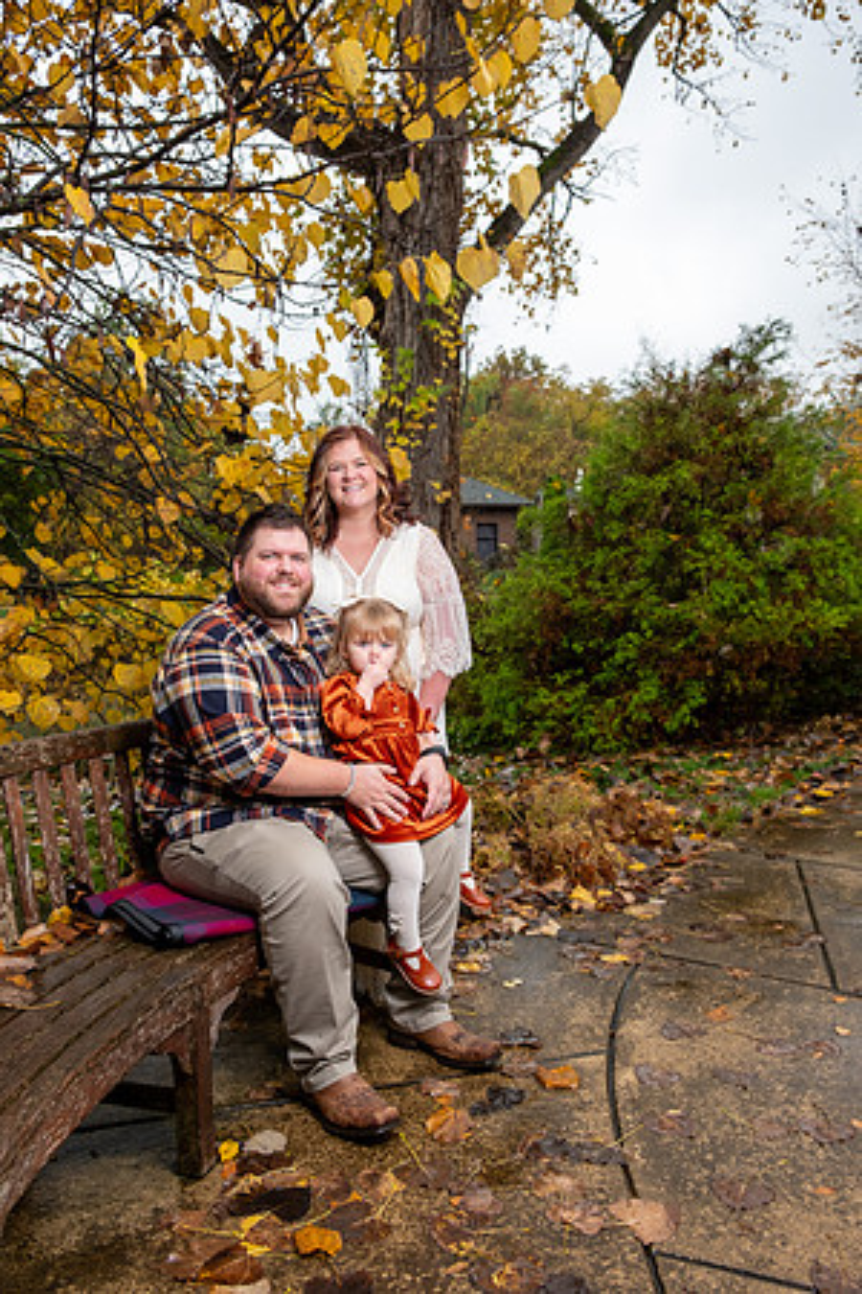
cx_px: 431
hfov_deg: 46.4
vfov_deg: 65.5
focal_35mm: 28
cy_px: 647
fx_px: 1006
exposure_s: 1/160
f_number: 5
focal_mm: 18.8
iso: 200
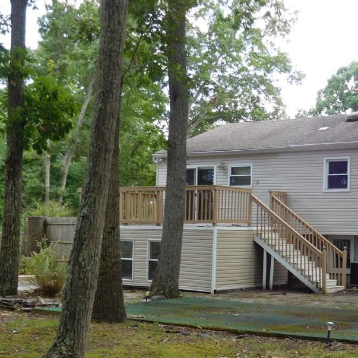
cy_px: 208
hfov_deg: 27.9
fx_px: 702
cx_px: 295
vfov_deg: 28.6
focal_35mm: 60
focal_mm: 7.1
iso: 125
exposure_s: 1/125
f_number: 3.9
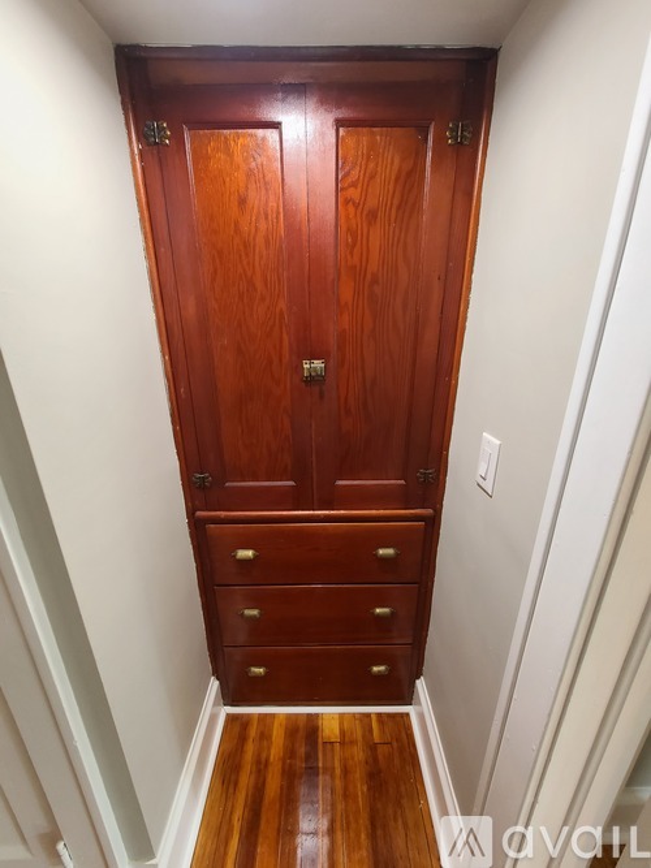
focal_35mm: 13
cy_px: 434
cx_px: 326
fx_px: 326
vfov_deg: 106.2
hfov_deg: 89.9
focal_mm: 2.2
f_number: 2.2
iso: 400
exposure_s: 1/60
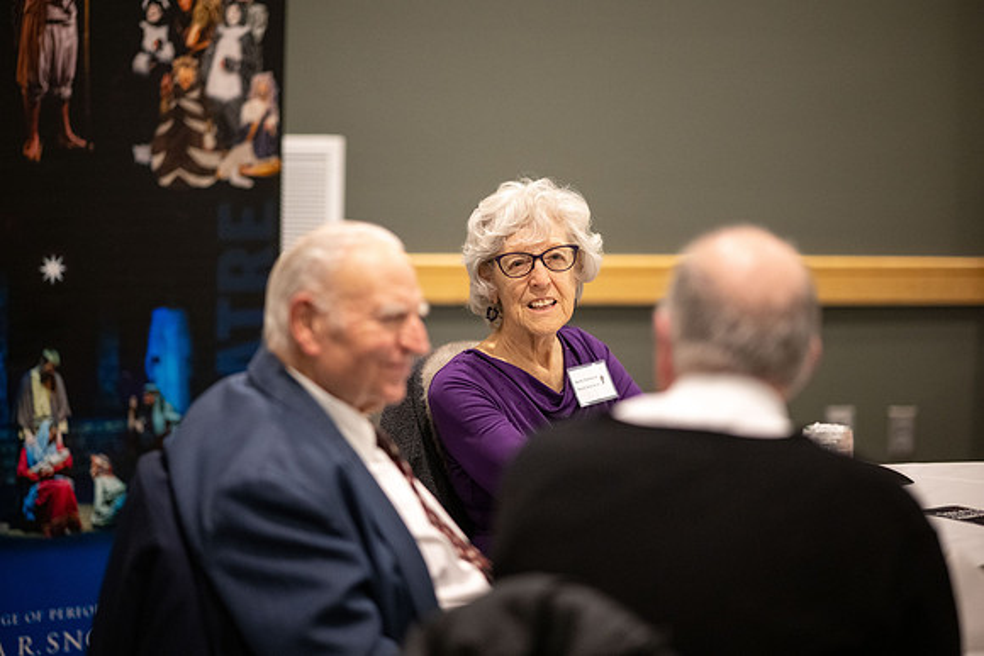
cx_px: 492
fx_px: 2871
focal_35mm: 105
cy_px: 328
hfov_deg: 19.5
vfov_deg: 13.0
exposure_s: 1/640
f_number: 1.4
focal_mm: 105
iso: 3200
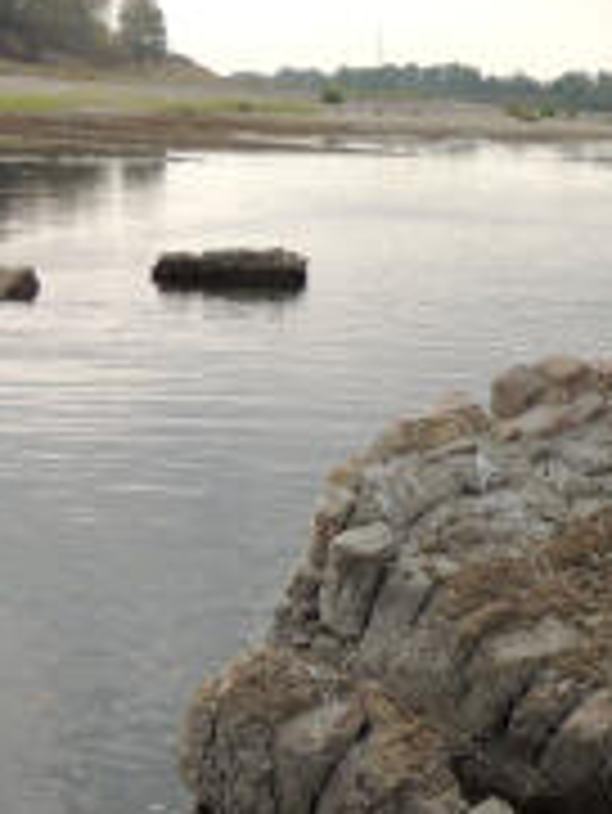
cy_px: 492
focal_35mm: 83
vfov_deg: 23.5
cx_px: 680
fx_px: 1954
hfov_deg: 17.2
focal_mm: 5.3
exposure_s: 1/1250
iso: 200
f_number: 3.5
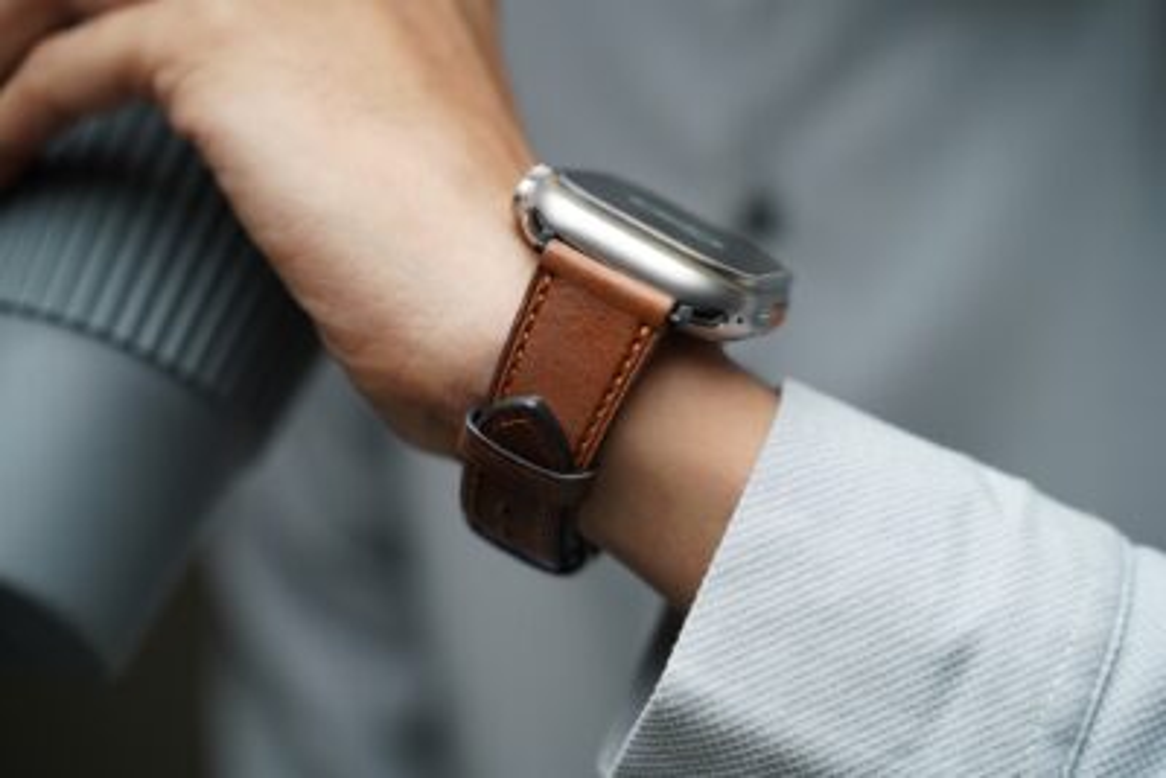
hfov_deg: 27.0
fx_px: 2430
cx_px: 583
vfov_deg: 18.2
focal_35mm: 75
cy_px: 389
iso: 800
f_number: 4
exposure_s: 1/90
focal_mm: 75
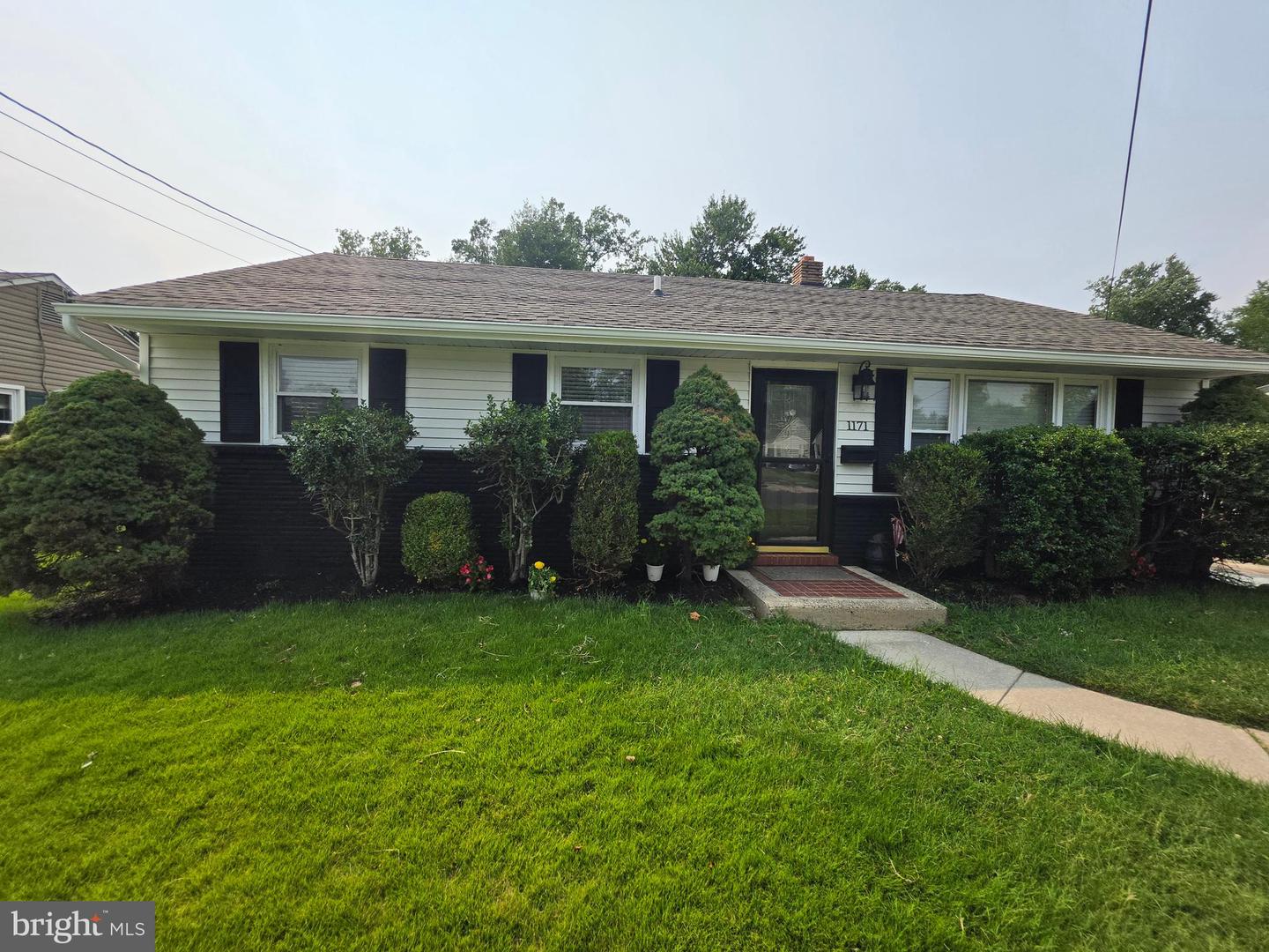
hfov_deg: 106.2
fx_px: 477
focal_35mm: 13
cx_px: 634
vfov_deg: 89.9
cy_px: 476
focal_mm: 2.2
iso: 32
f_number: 1.9
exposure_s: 1/4036
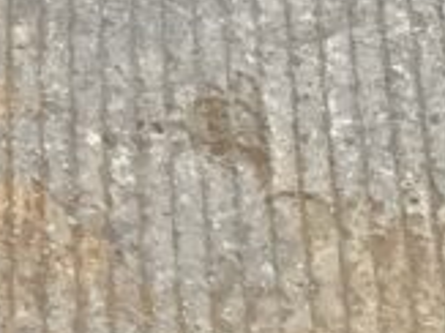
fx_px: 2338
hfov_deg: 9.9
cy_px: -22
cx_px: -521
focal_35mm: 182
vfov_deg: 8.1
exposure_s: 1/1311
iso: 16
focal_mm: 3
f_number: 1.8
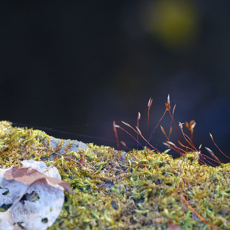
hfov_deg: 15.1
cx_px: 132
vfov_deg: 15.2
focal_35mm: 115
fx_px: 864
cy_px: 115
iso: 1600
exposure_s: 1/160
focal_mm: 90
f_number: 5.6
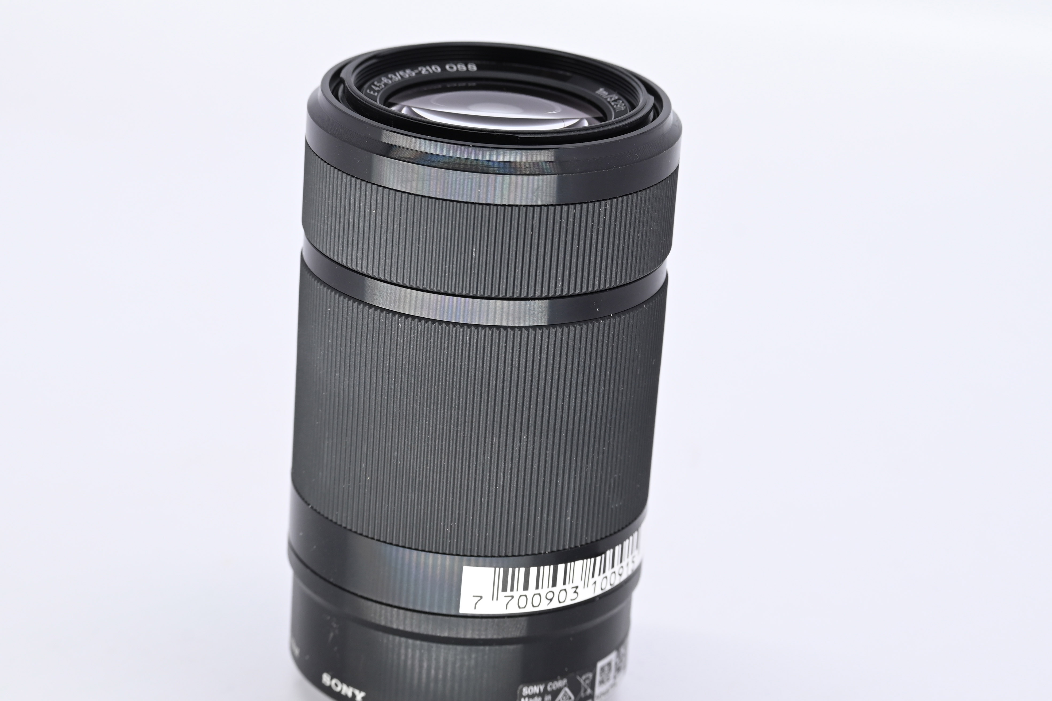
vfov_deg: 12.9
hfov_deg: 19.3
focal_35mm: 106
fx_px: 3097
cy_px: 350
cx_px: 526
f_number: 9
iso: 500
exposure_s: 1/160
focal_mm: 71
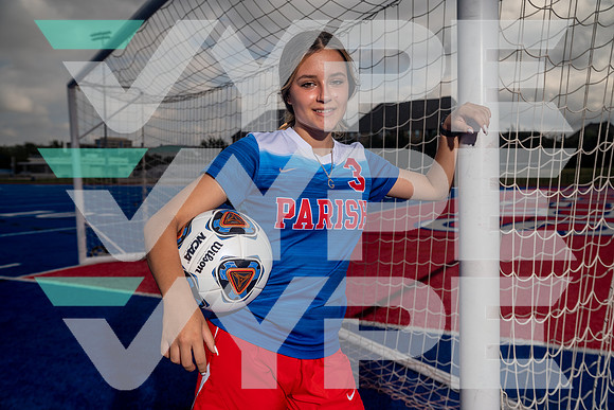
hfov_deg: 57.2
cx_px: 307
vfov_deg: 40.0
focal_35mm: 33
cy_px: 205
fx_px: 563
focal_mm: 33
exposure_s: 1/250
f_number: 5.6
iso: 100
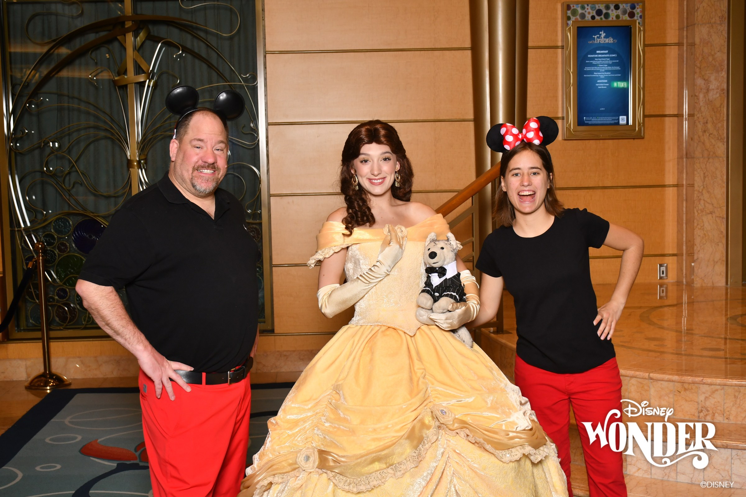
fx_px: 1057
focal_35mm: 51
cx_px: 373
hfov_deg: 38.9
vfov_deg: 26.5
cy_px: 248
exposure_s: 1/125
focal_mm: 34
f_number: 6.3
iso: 400
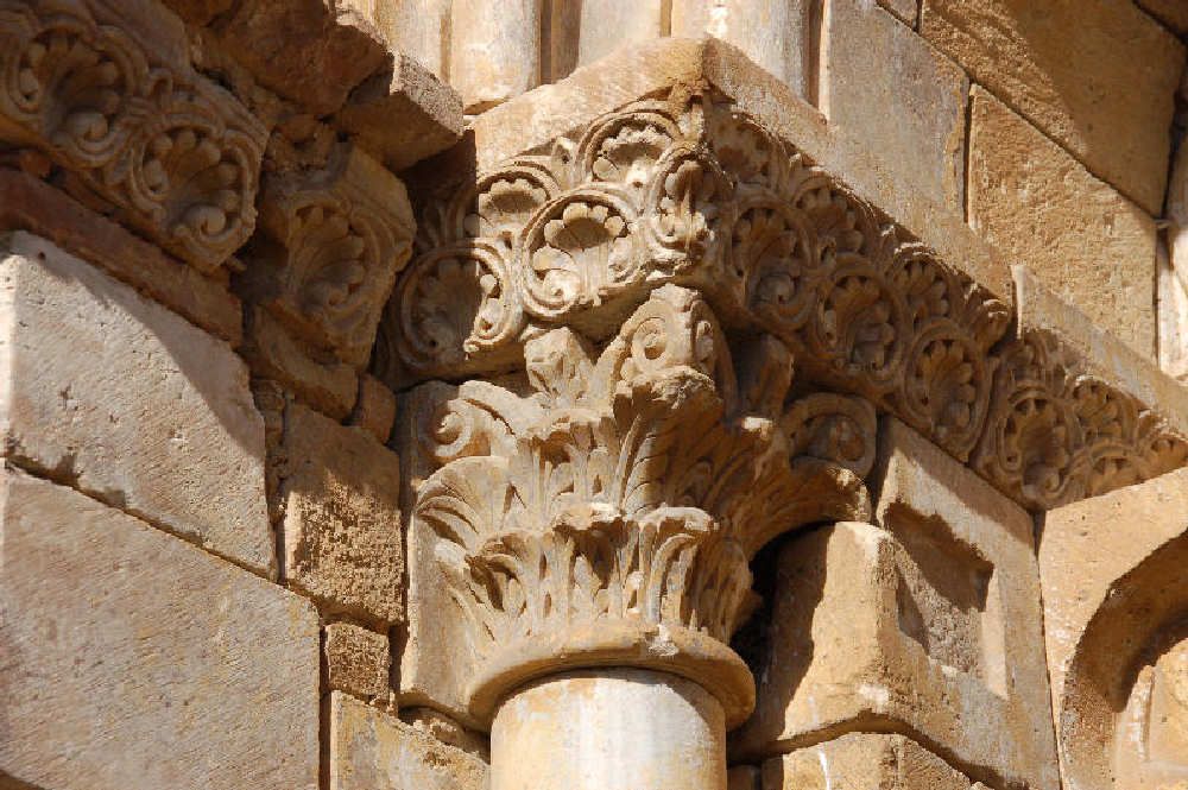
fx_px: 3215
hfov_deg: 20.9
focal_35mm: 98
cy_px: 395
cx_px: 594
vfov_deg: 14.0
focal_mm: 65
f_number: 8
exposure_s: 1/1000
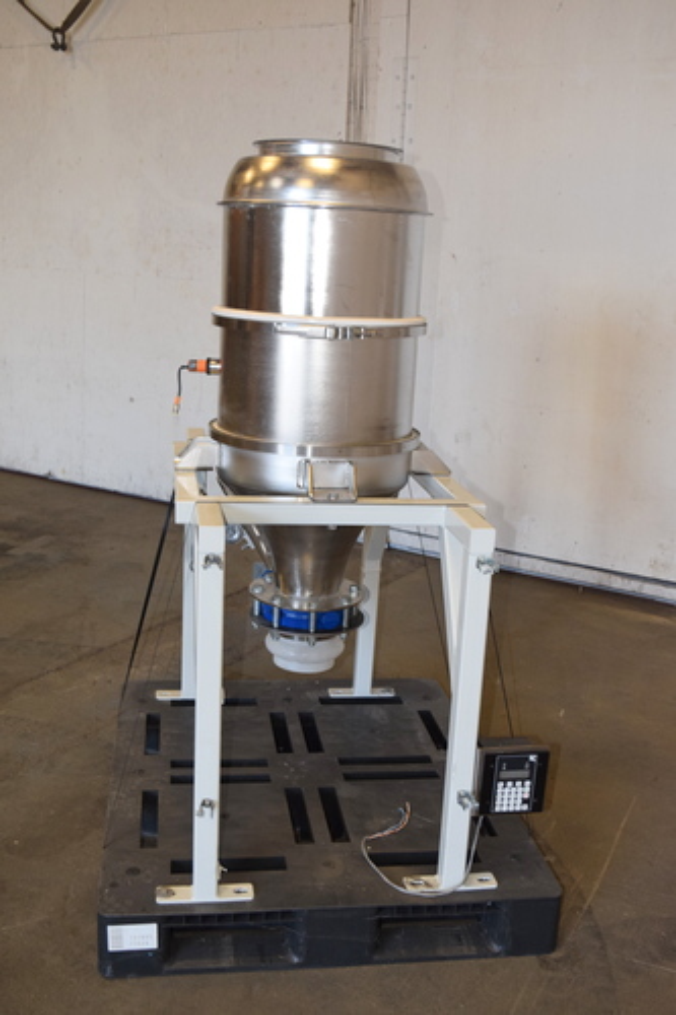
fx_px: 1057
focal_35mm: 38
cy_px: 508
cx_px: 338
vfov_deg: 51.3
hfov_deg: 35.5
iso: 800
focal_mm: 25
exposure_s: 1/125
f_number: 5.6
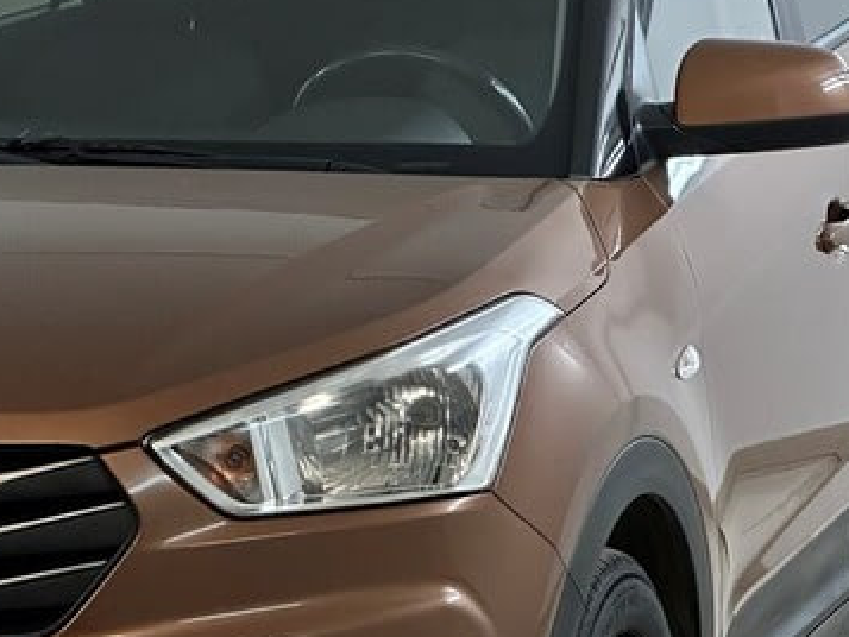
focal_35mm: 194
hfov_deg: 10.1
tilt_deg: -6.3
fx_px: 4760
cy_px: 443
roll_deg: +0.6
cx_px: 83
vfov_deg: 7.7
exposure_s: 1/100
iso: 320
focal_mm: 9
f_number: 2.8
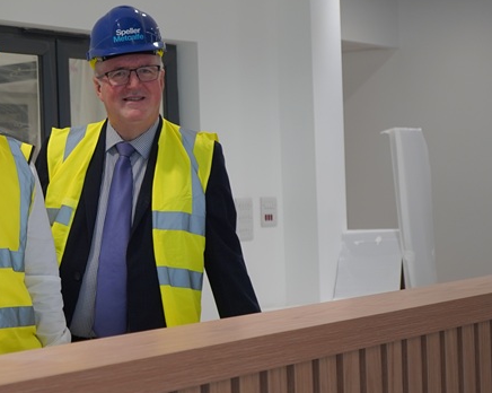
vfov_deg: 18.3
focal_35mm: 84
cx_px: 0
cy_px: 216
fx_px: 1222
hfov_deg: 21.9
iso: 400
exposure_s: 1/160
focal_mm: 39
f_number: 4
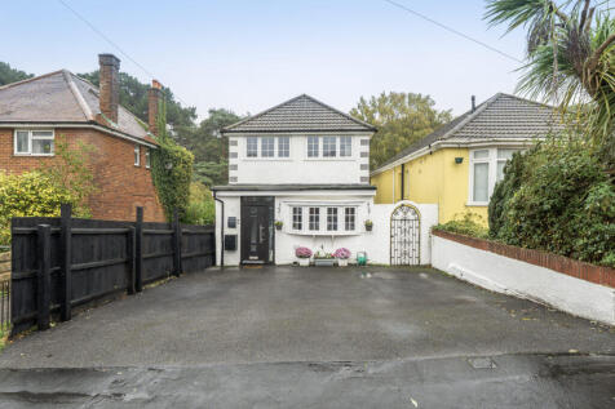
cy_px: 204
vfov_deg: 64.5
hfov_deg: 86.9
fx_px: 324
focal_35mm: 19
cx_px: 308
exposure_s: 1/100
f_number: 8
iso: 400
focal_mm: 13
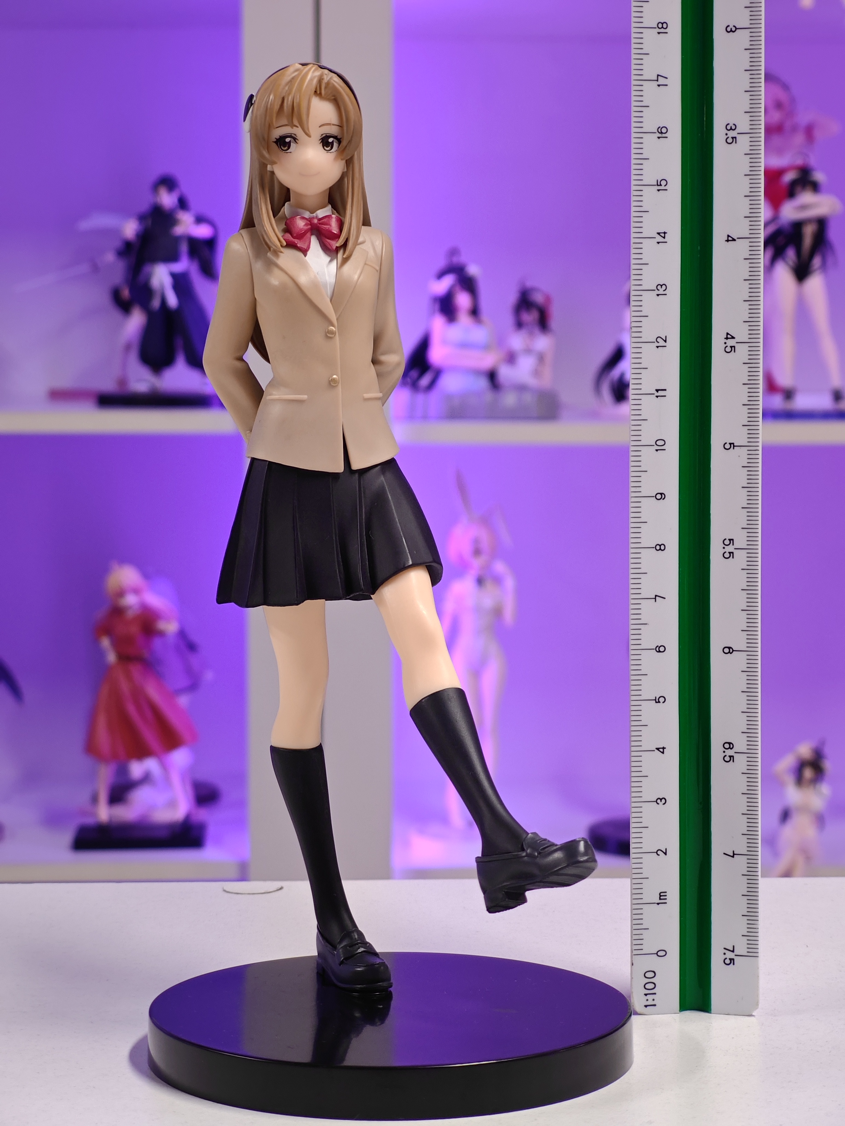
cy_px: 563
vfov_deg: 24.4
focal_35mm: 80
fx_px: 2604
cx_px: 422
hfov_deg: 18.4
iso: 400
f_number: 2.4
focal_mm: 7.48
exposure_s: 1/18.7
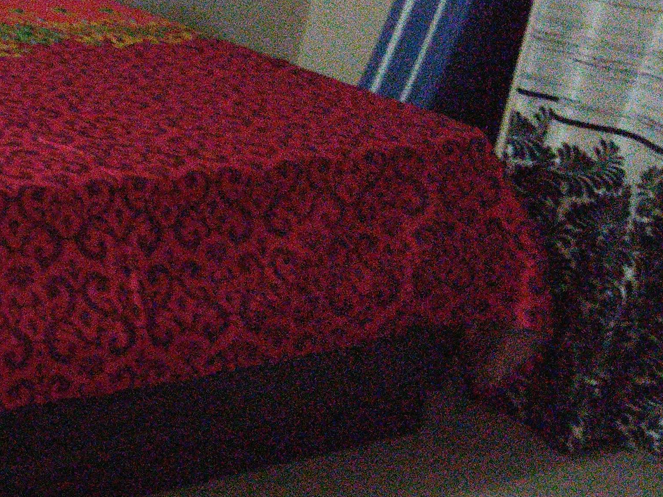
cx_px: -210
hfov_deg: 27.8
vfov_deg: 25.6
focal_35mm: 57
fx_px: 1091
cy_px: 201
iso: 3200
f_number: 2
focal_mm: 3.57
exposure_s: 1/13
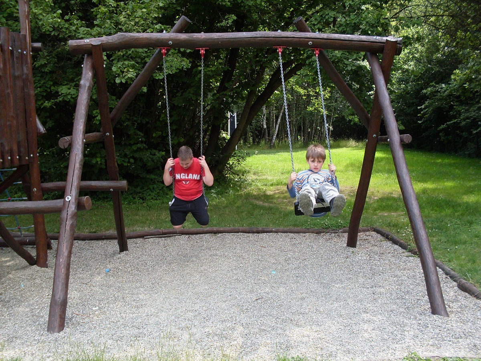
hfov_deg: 49.0
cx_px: 240
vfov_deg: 37.7
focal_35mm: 38
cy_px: 180
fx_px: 528
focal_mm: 6.3
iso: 80
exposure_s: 1/250
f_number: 2.8
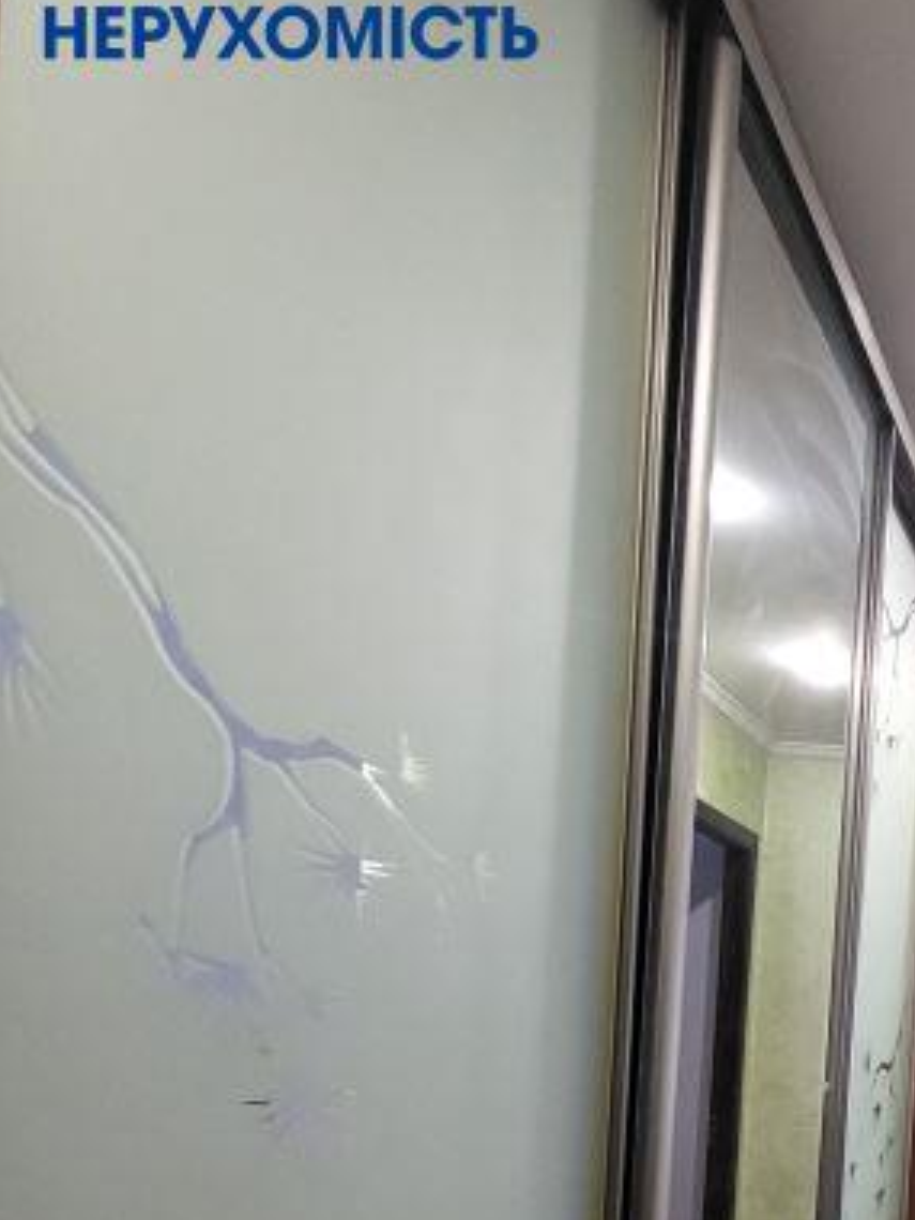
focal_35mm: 35
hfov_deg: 31.6
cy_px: 1108
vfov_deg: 47.1
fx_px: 1234
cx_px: 1178
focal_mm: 1.74
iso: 400
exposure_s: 1/33.3
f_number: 2.2
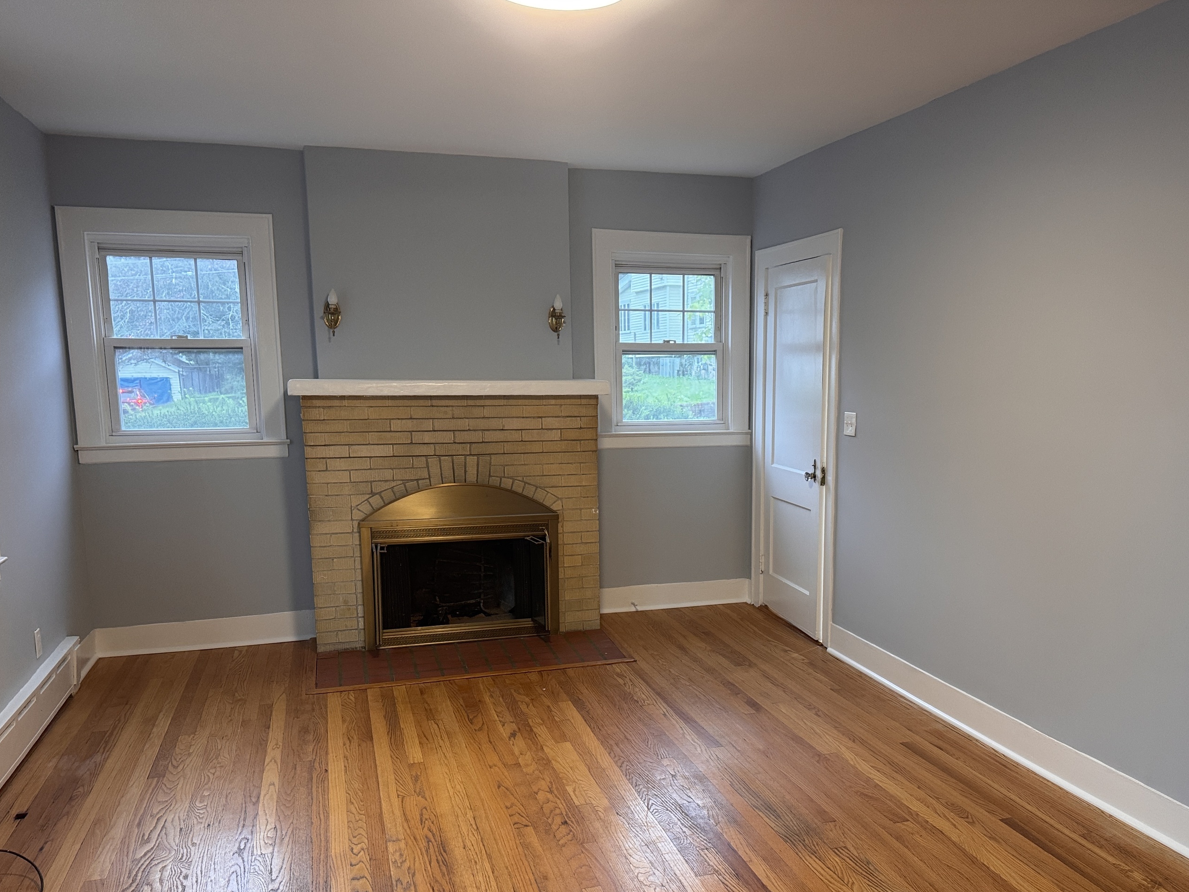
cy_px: 536
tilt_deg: -10.4
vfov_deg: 47.9
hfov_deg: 61.4
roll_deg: -0.1
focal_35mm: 29
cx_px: 671
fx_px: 996
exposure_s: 1/60
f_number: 1.78
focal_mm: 6.76
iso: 250
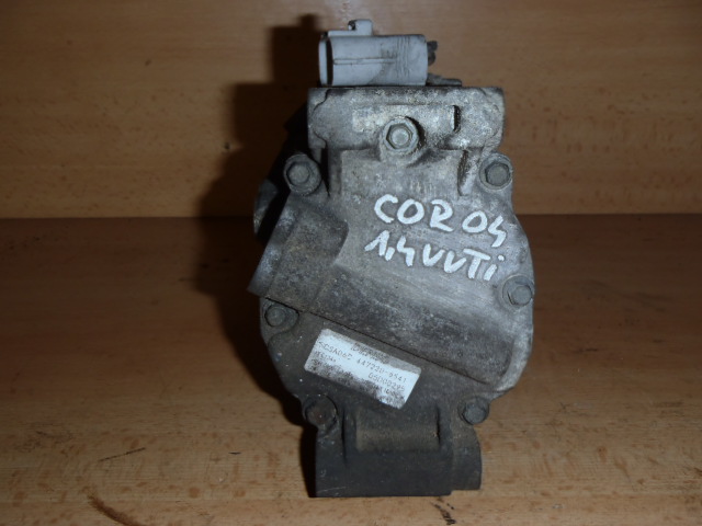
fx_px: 771
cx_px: 351
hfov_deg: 49.0
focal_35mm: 38
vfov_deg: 37.7
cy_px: 263
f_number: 4.6
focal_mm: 6.83
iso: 100
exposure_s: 1/40
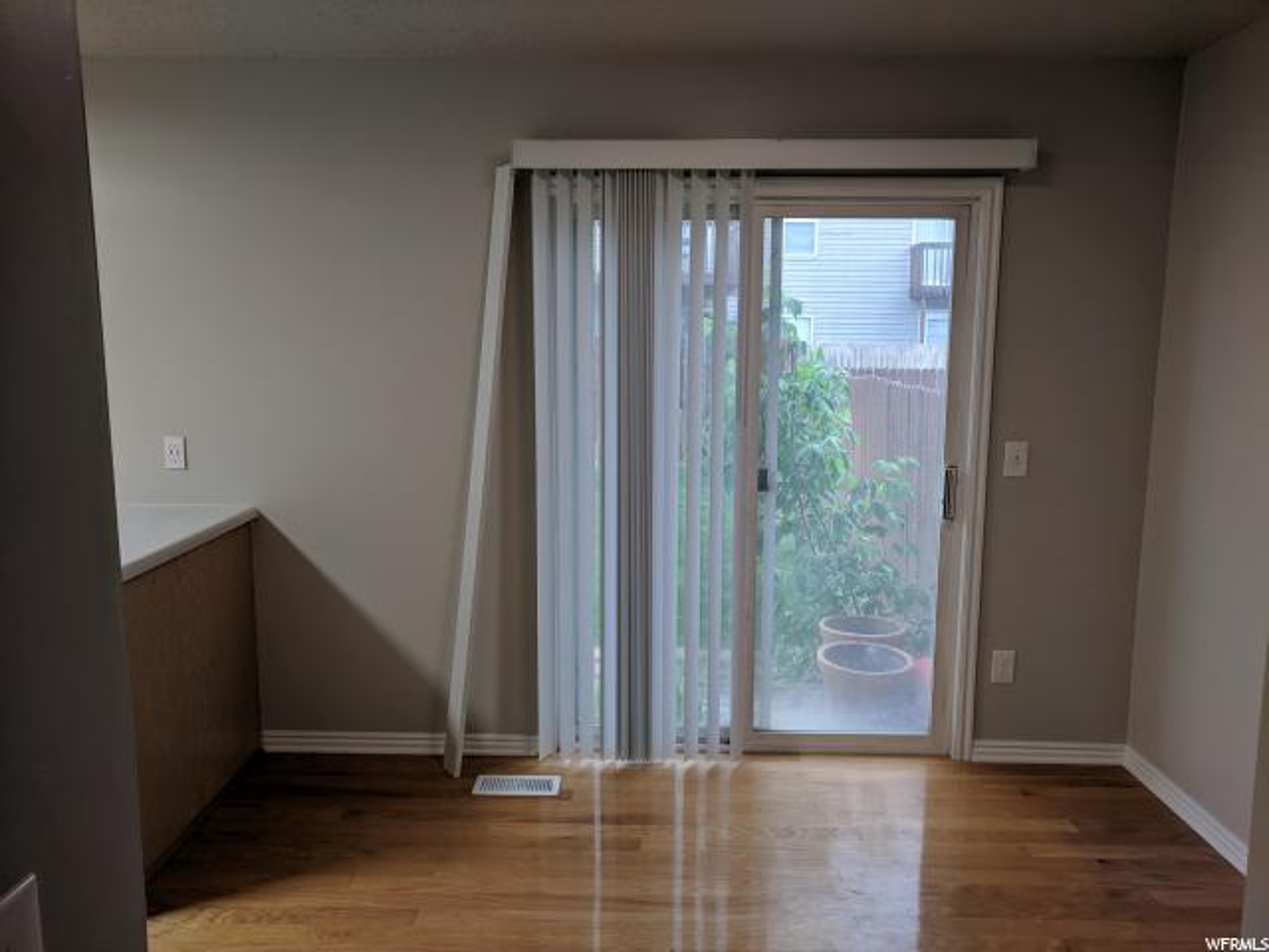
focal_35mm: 26
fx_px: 953
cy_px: 476
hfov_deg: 67.3
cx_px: 634
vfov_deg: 53.1
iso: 64
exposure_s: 1/120
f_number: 2
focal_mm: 4.67
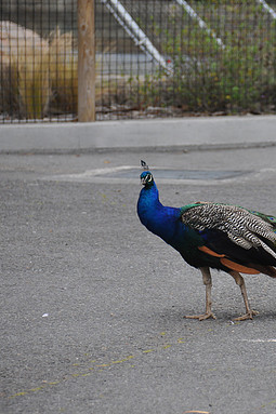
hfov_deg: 3.7
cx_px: 288
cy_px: 207
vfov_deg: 5.5
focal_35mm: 375
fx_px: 4313
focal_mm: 165
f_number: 5.6
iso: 320
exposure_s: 1/640
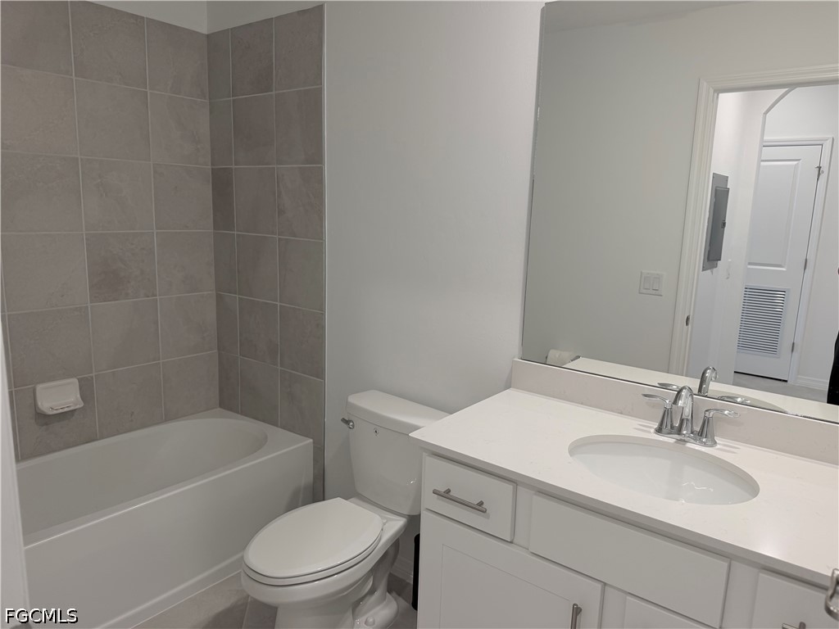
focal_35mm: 24
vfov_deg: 56.8
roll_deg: -1.7
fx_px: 582
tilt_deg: -9.8
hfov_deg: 71.6
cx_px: 420
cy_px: 314
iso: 100
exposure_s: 1/120
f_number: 1.78
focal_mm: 6.76
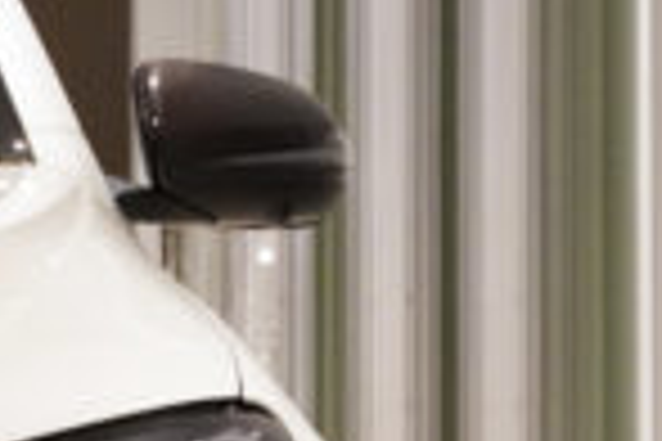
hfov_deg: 3.3
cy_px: 493
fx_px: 11538
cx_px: -788
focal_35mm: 628
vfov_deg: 2.2
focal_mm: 83
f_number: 5.6
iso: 2000
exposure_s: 1/160
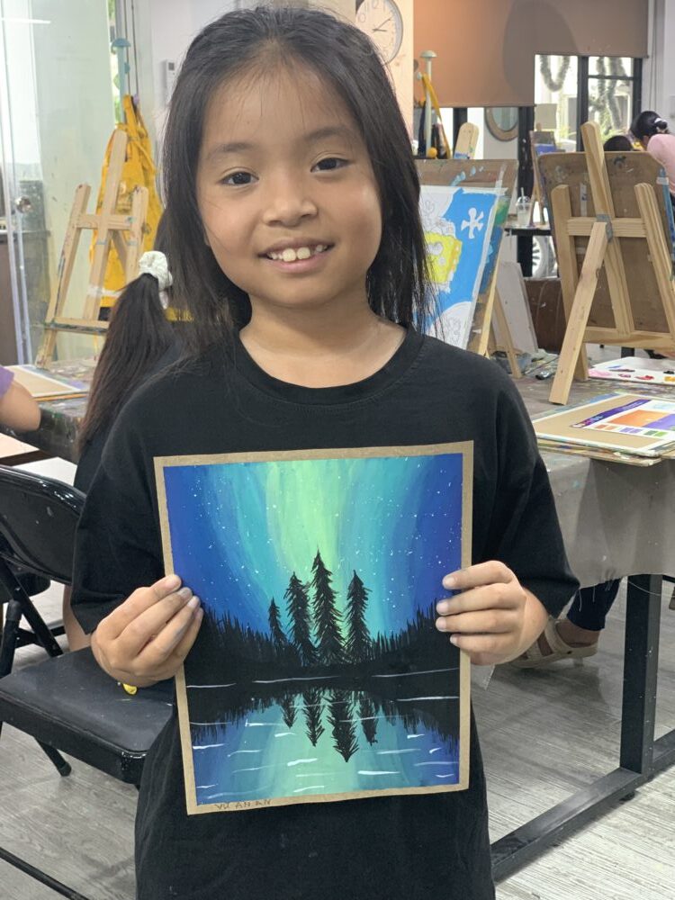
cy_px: 450
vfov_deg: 36.8
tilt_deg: -12.5
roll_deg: +0.4
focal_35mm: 52
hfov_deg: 28.0
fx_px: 1352
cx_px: 338
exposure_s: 1/48
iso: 160
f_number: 2.4
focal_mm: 6
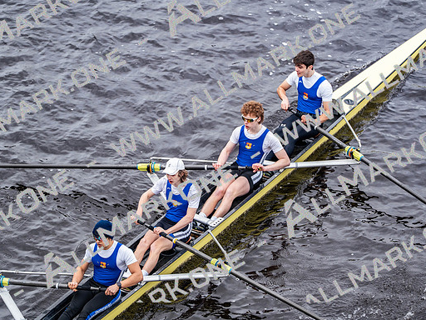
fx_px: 2683
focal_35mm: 218
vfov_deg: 6.8
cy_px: 160
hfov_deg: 9.1
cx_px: 213
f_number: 2.8
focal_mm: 200
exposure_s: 1/2000
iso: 400
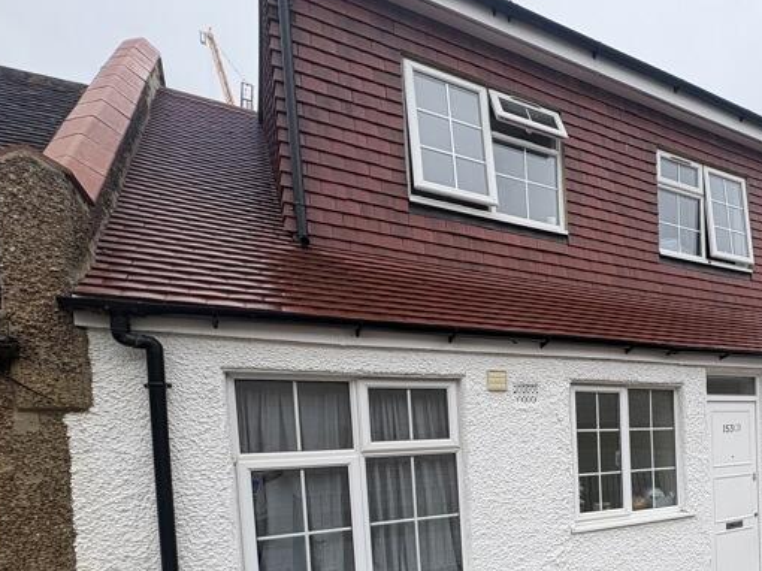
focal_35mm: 25
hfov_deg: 61.9
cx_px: 639
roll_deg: +2.6
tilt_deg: -3.1
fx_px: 550
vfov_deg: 51.2
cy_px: 463
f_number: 2.2
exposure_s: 1/1198
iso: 50
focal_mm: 2.22
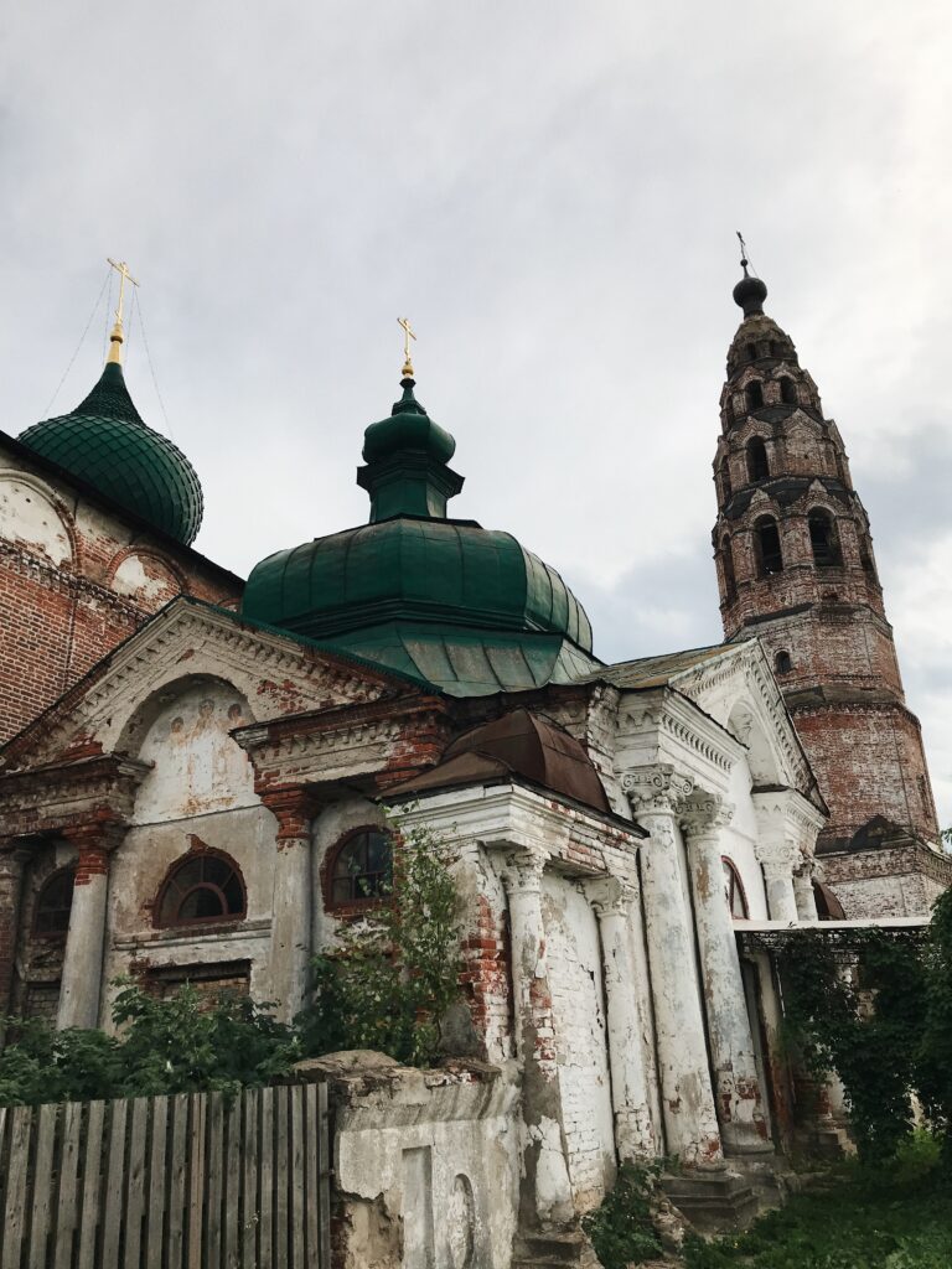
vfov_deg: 63.4
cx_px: 476
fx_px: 1027
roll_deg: +1.4
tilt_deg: +21.9
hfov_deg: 49.7
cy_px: 634
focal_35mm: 28
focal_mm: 3.99
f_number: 1.8
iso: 20
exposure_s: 1/2994
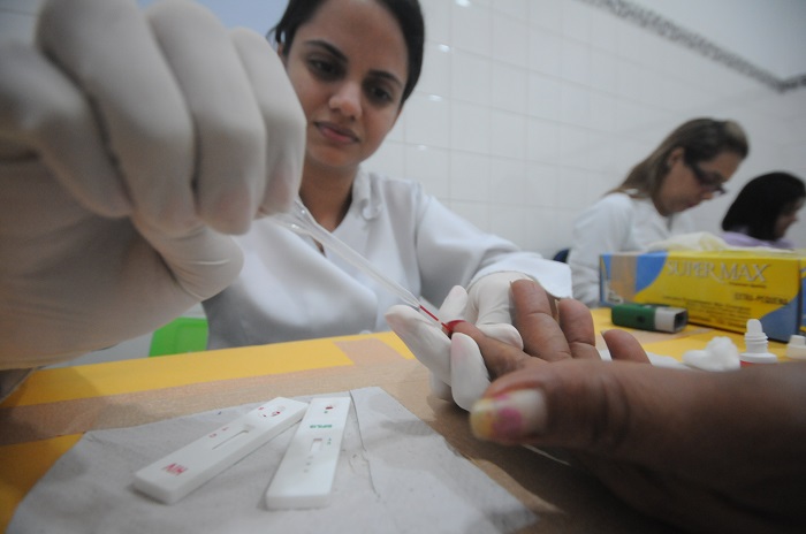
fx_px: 436
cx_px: 403
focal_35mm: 20
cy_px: 267
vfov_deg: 63.0
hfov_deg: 85.5
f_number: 4.5
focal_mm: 13
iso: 1600
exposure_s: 1/60
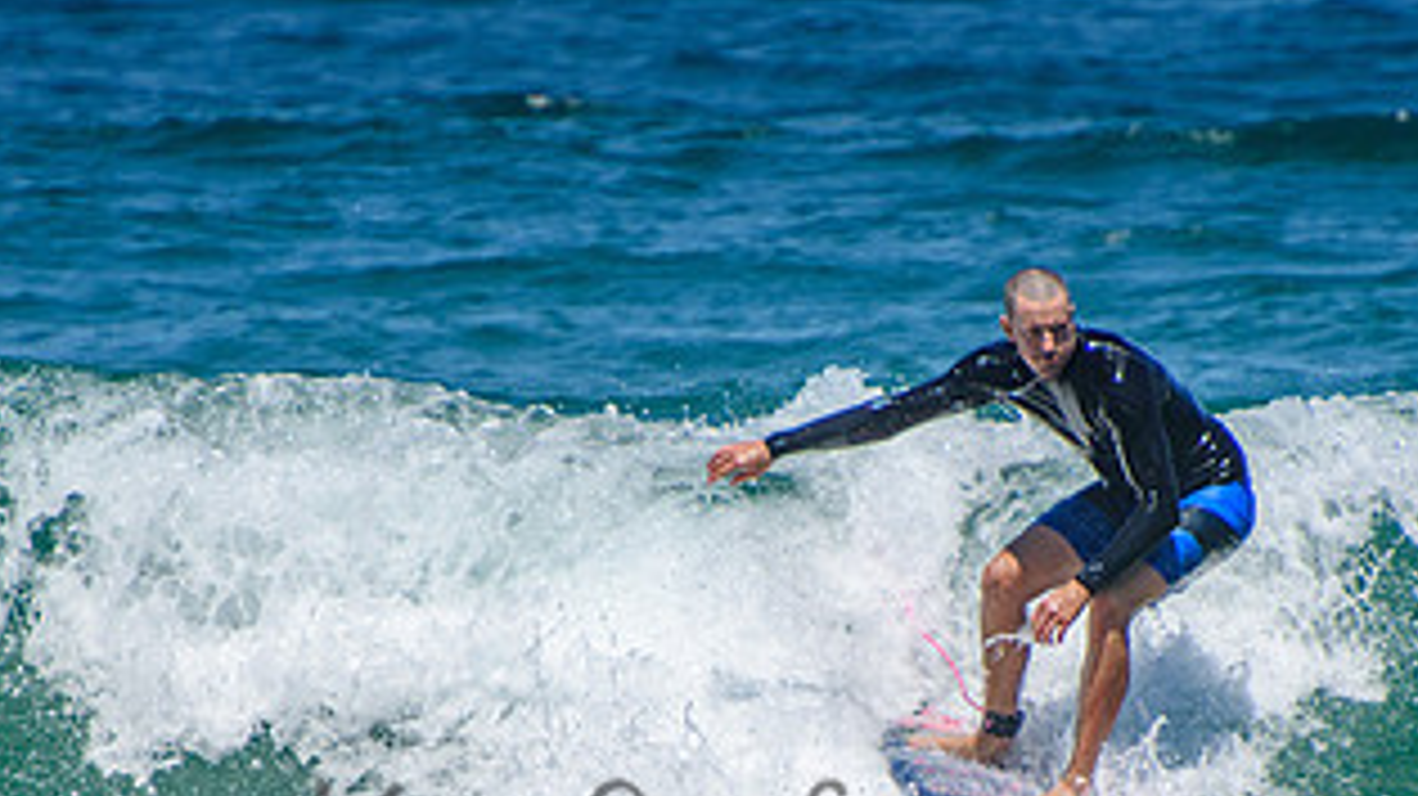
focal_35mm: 1157
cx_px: 779
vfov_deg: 1.0
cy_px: 812
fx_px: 43492
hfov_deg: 1.9
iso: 250
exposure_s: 1/2000
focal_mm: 400
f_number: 5.6
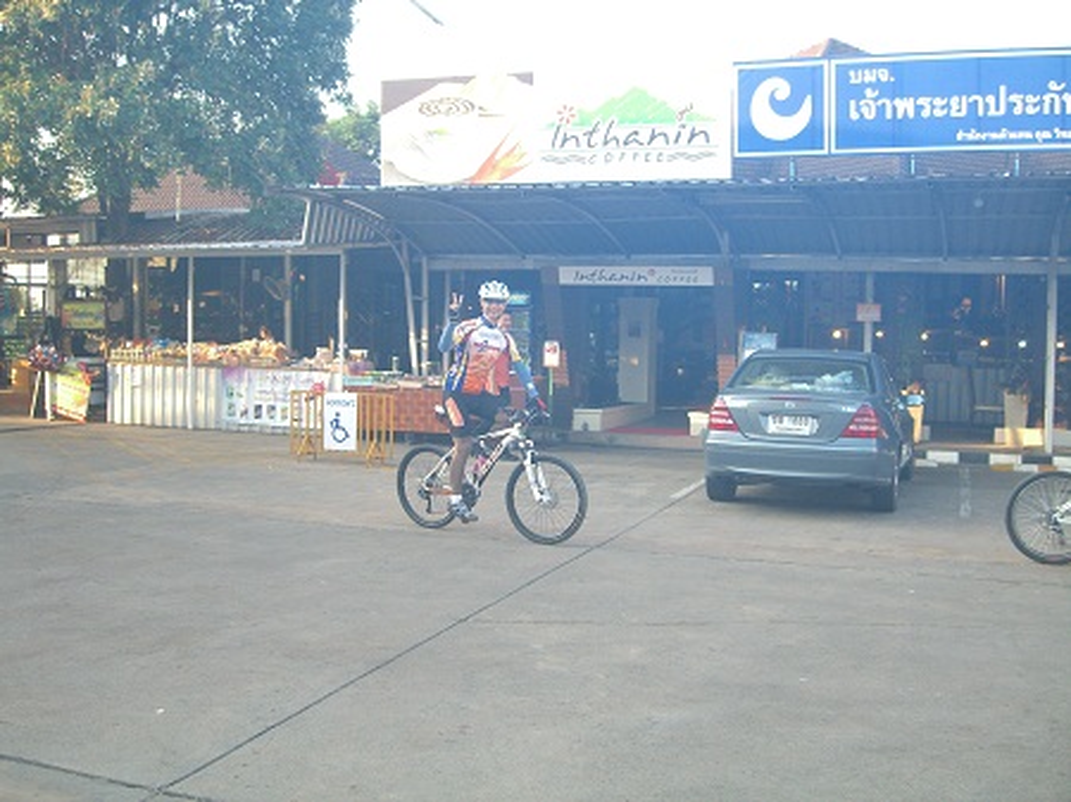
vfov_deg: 37.7
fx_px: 1175
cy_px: 401
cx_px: 536
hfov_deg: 49.0
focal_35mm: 38
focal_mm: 7.9
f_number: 2.8
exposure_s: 1/100
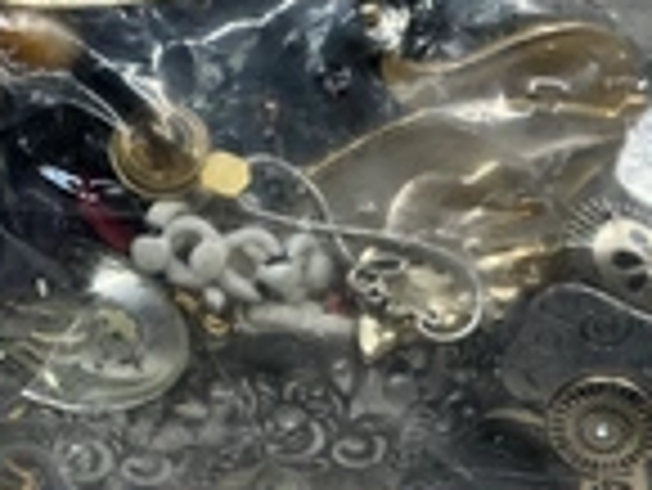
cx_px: 76
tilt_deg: -28.1
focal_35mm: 77
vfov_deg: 19.1
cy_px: 297
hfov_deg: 24.6
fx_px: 1452
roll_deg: +0.4
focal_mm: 3
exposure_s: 1/120
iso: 40
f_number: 1.8
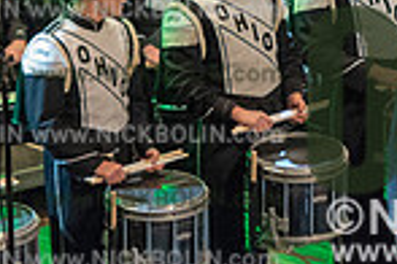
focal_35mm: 551
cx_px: 497
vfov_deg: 2.5
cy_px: 135
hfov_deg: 3.7
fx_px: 6076
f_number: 2.8
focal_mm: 140
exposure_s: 1/2000
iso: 8000
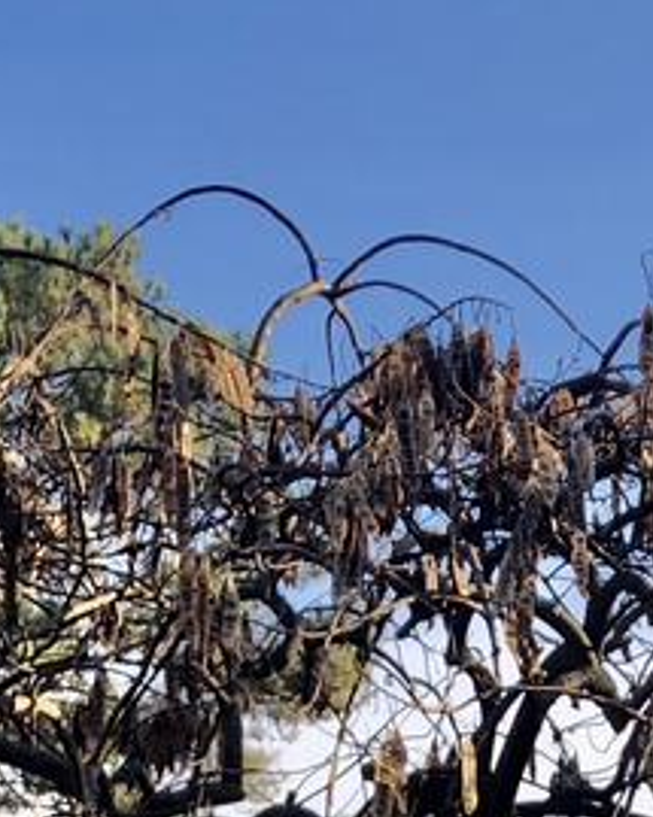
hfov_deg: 14.7
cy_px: 1279
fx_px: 2514
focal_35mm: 104
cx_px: 519
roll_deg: -0.3
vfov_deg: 16.6
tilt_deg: +4.9
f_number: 1.8
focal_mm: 3.99
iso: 20
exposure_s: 1/736
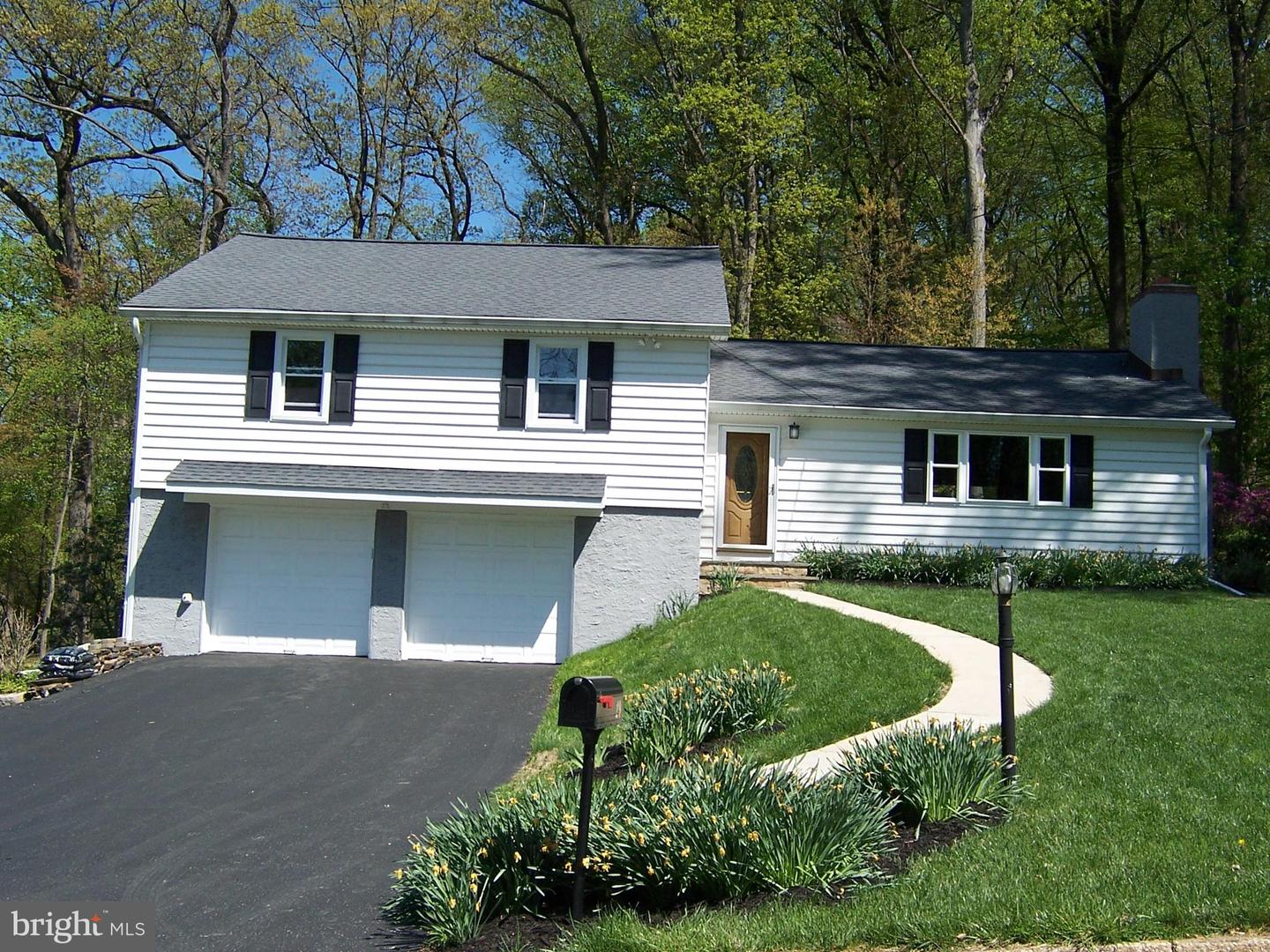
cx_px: 635
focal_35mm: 40
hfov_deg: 46.8
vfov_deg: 36.0
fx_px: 1468
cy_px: 476
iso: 80
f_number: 4
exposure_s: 1/750
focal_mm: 6.7
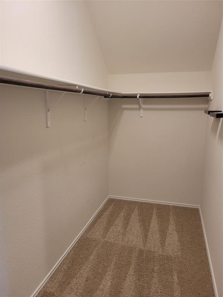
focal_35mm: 26
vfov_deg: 67.3
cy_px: 148
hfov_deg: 53.1
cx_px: 112
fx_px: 223
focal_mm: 5.4
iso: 250
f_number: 1.8
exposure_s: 1/60
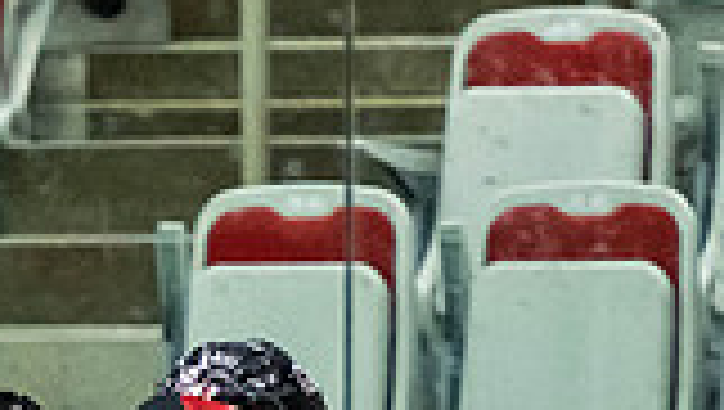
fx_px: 21353
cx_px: 184
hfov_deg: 1.9
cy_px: 907
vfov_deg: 1.1
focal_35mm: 1111
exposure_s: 1/640
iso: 3200
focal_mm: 160
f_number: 2.8
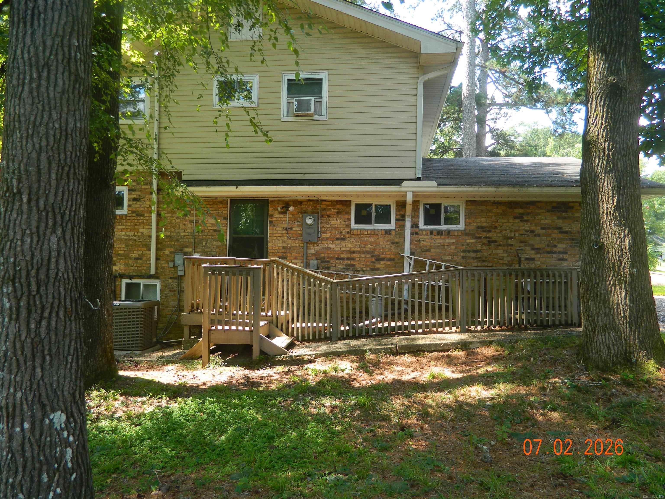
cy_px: 250
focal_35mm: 25
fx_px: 480
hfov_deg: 69.4
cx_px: 332
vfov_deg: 54.9
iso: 80
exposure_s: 1/100
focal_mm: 4.5
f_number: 3.1
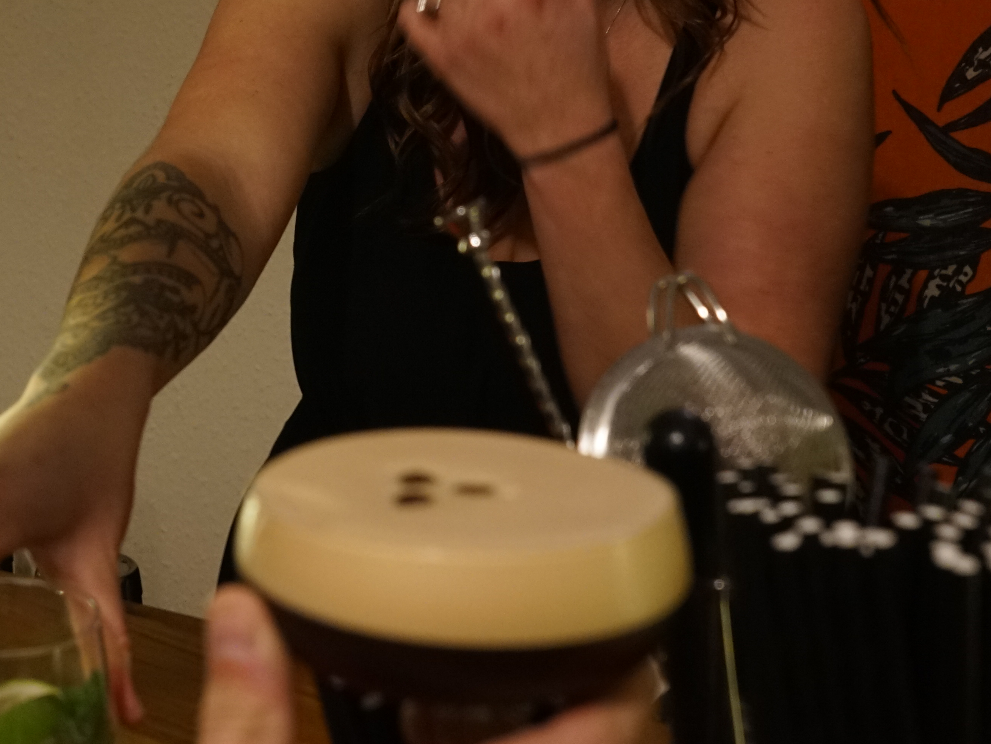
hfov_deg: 29.6
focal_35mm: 64
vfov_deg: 22.3
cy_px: 60
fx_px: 1832
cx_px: 207
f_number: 5
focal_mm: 29
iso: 2000
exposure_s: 1/30
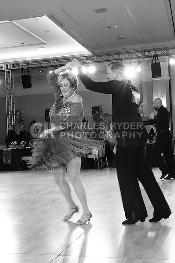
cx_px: 88
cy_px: 132
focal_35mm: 49
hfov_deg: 27.5
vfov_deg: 40.3
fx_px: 357
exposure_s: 1/80
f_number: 11
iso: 5000
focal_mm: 33
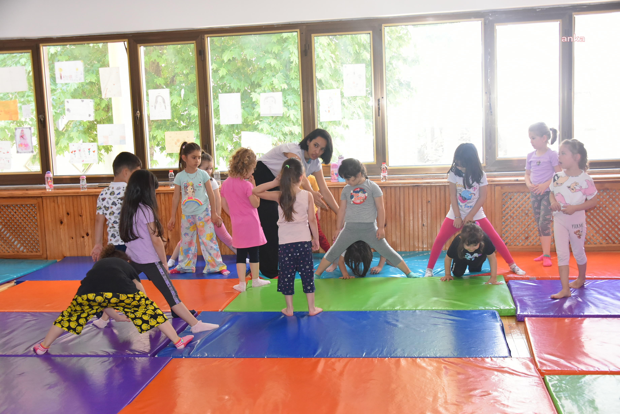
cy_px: 207
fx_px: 758
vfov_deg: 30.5
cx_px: 310
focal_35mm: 44
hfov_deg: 44.5
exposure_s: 1/200
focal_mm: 44
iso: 2800
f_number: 5.6
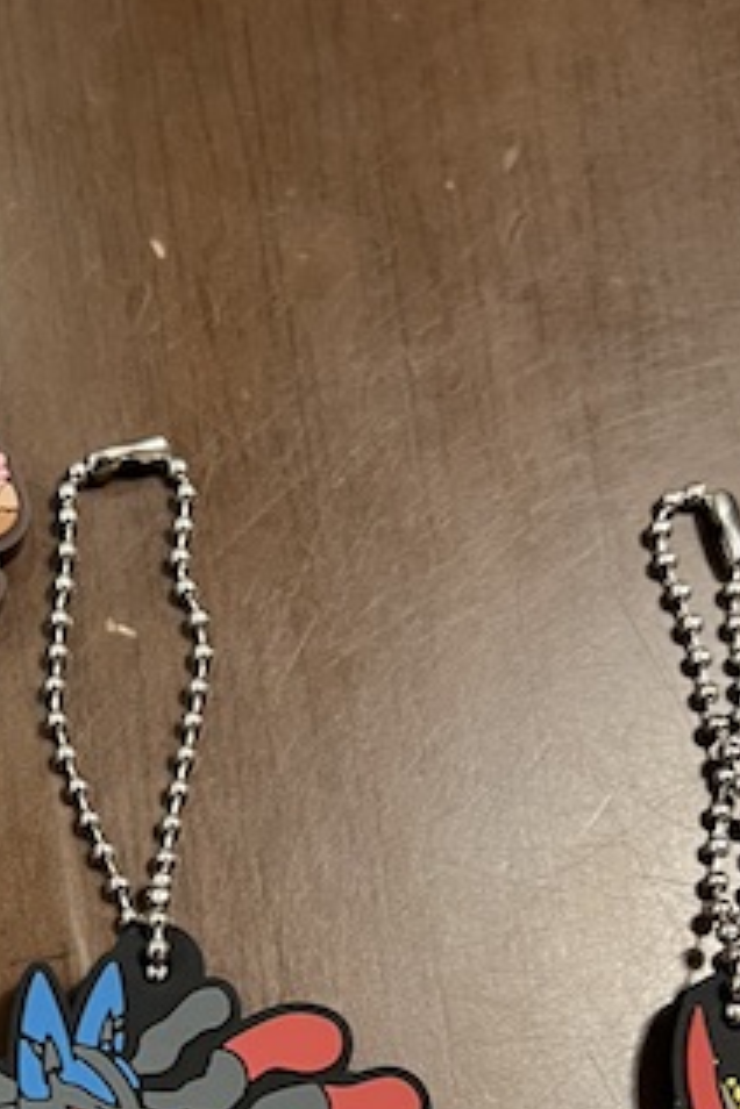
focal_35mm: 68
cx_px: 164
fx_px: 2097
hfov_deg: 19.8
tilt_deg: -75.4
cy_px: 973
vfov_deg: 28.6
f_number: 1.5
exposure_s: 1/50
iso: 250
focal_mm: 5.7
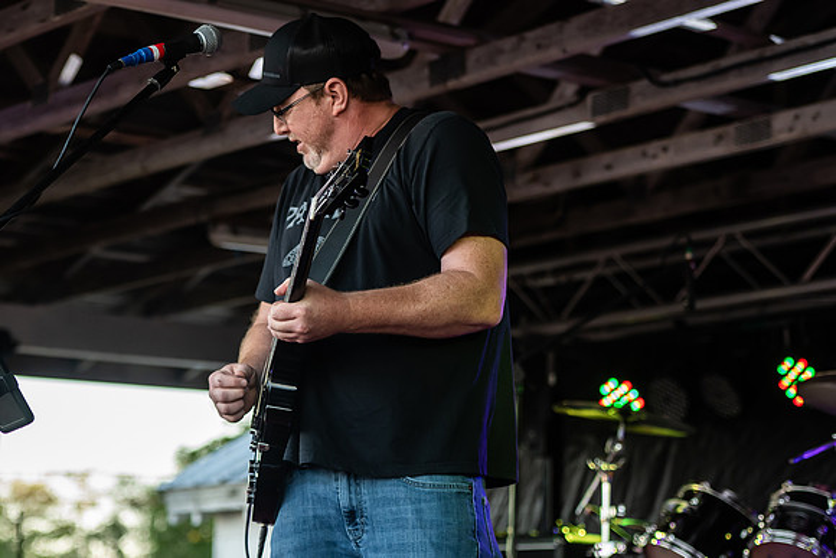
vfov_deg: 12.9
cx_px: 313
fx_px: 2474
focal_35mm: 107
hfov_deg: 19.1
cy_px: 273
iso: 1000
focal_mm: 70
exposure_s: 1/500
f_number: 2.8
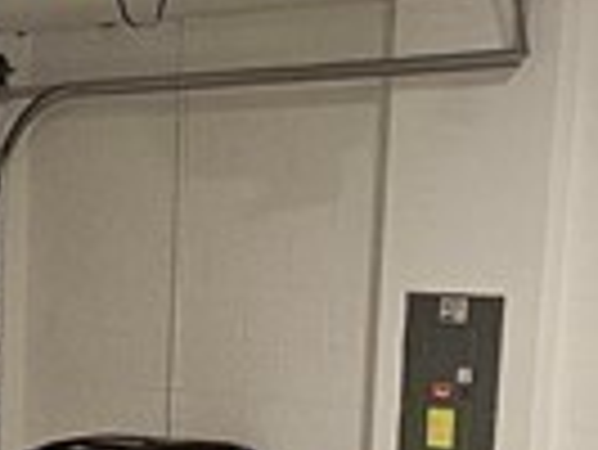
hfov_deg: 19.2
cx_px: 40
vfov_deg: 14.0
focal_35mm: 100
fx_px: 1729
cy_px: 662
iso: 400
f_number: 2.2
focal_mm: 2.2
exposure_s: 1/30
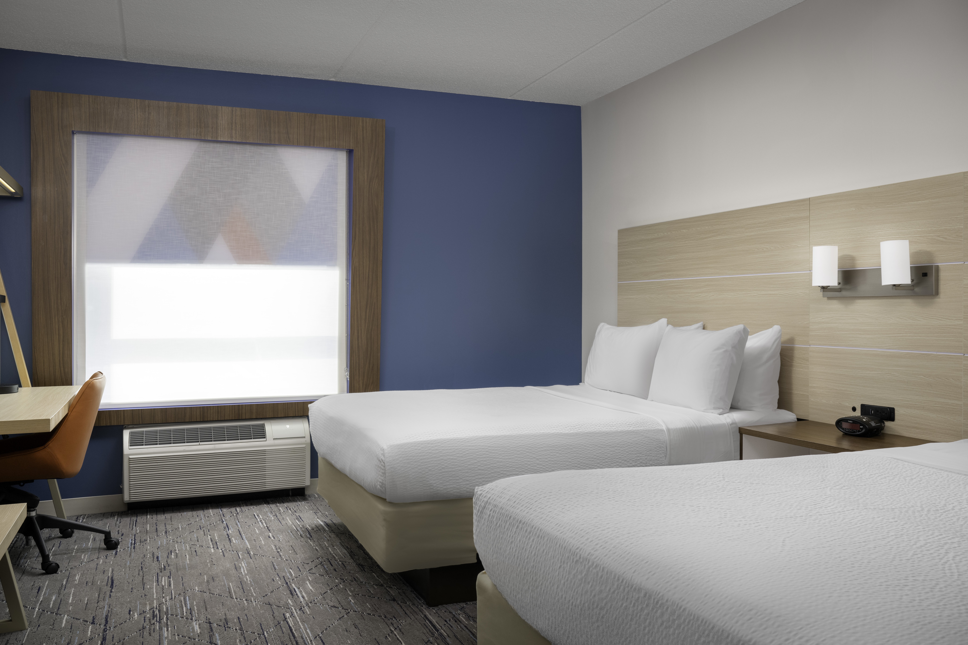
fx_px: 807
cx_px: 484
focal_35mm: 30
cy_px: 322
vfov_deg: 43.6
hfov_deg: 61.9
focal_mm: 30
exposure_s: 1/80
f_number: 11
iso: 400
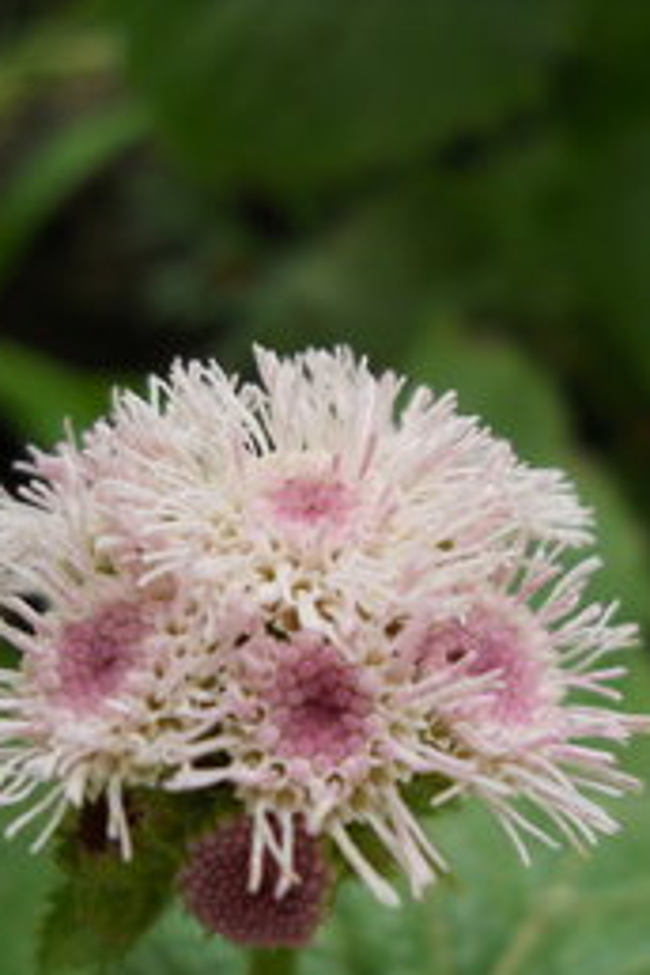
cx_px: 453
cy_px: 493
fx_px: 1571
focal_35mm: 58
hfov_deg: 23.2
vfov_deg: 34.5
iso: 80
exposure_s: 1/80
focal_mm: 6.72
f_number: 3.1
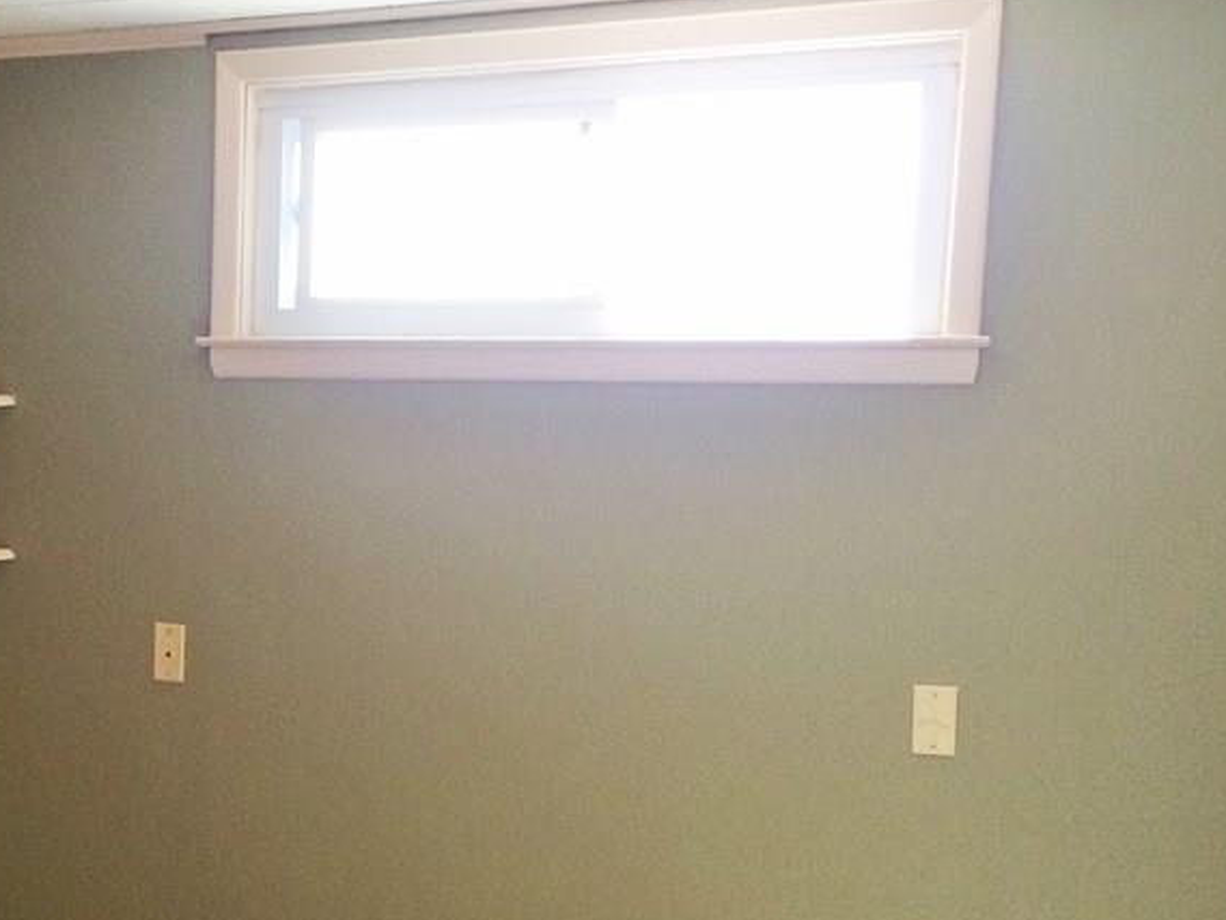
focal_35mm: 54
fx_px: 1913
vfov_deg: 26.9
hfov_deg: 35.0
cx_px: 351
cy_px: 625
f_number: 2.2
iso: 64
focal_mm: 4.12
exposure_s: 1/30
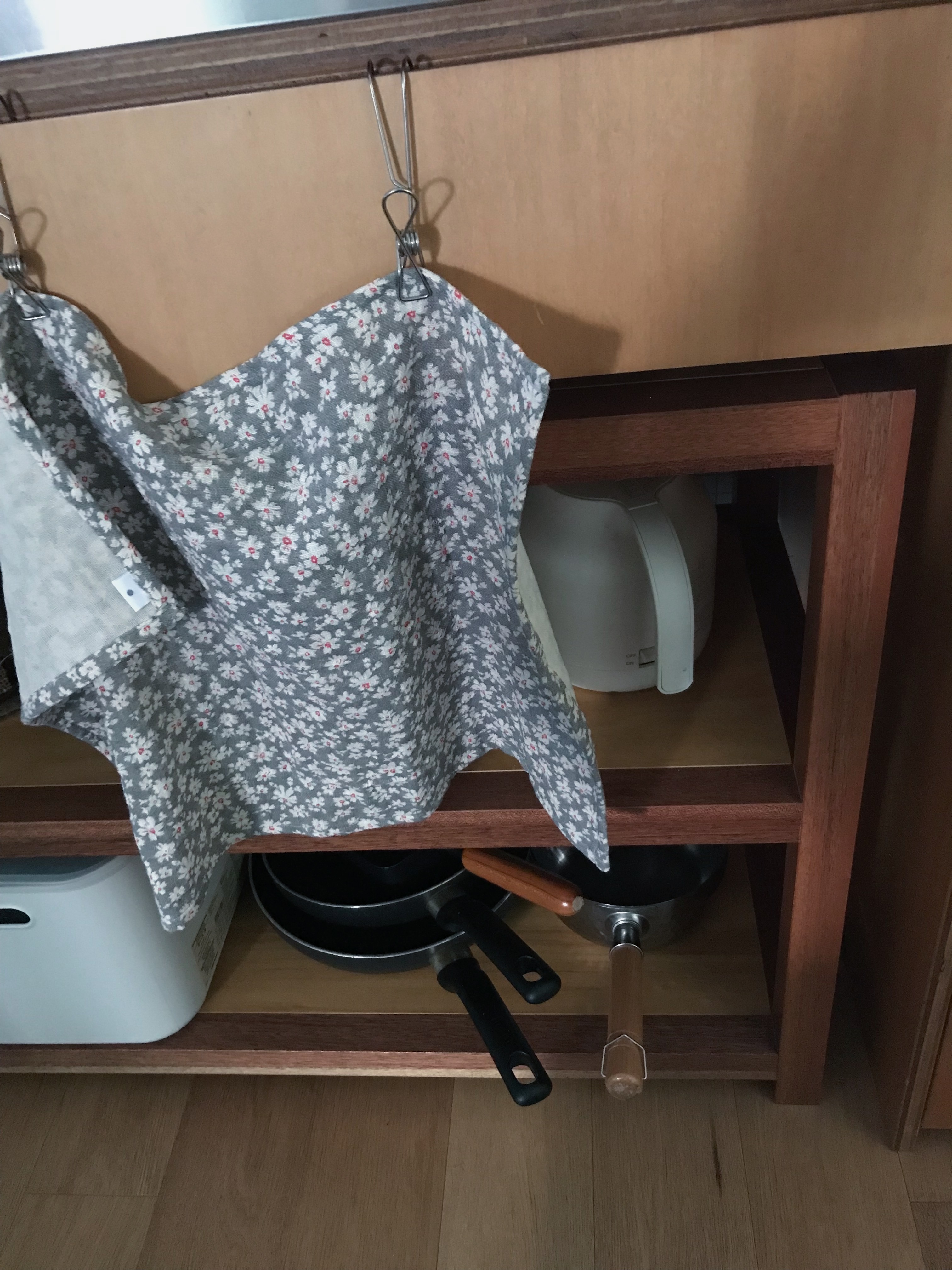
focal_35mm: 28
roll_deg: +9.5
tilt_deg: -36.3
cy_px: 635
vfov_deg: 63.4
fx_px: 1027
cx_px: 476
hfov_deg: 49.7
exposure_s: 1/4
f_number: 1.8
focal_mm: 3.99
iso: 100
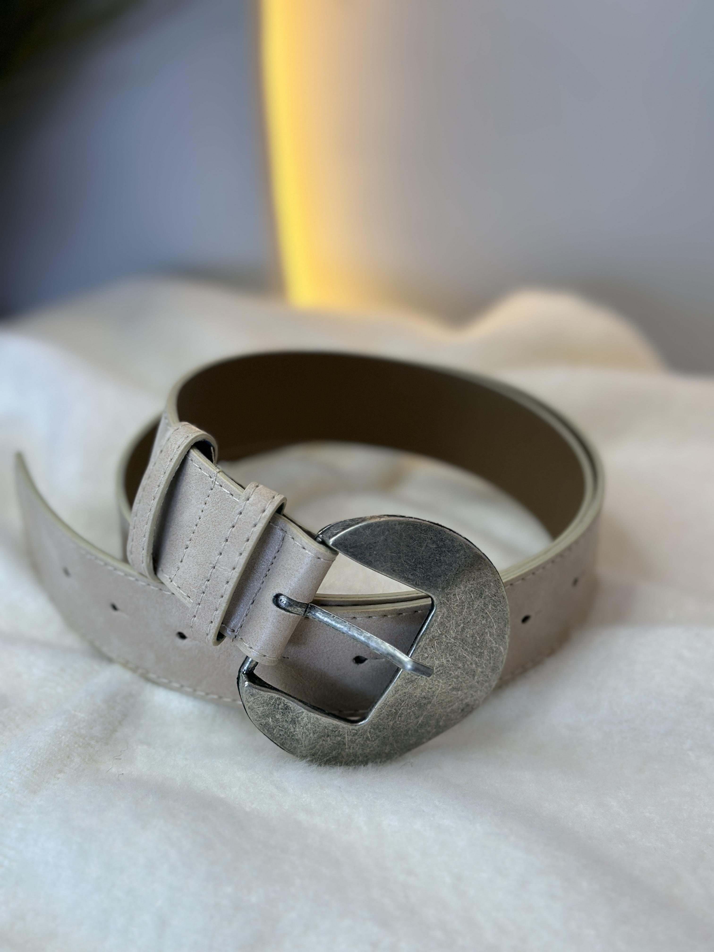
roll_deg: -1.4
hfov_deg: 30.3
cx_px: 357
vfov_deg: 39.7
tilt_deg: -26.8
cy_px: 476
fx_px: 1320
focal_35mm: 48
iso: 64
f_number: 1.78
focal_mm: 6.86
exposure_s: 1/121
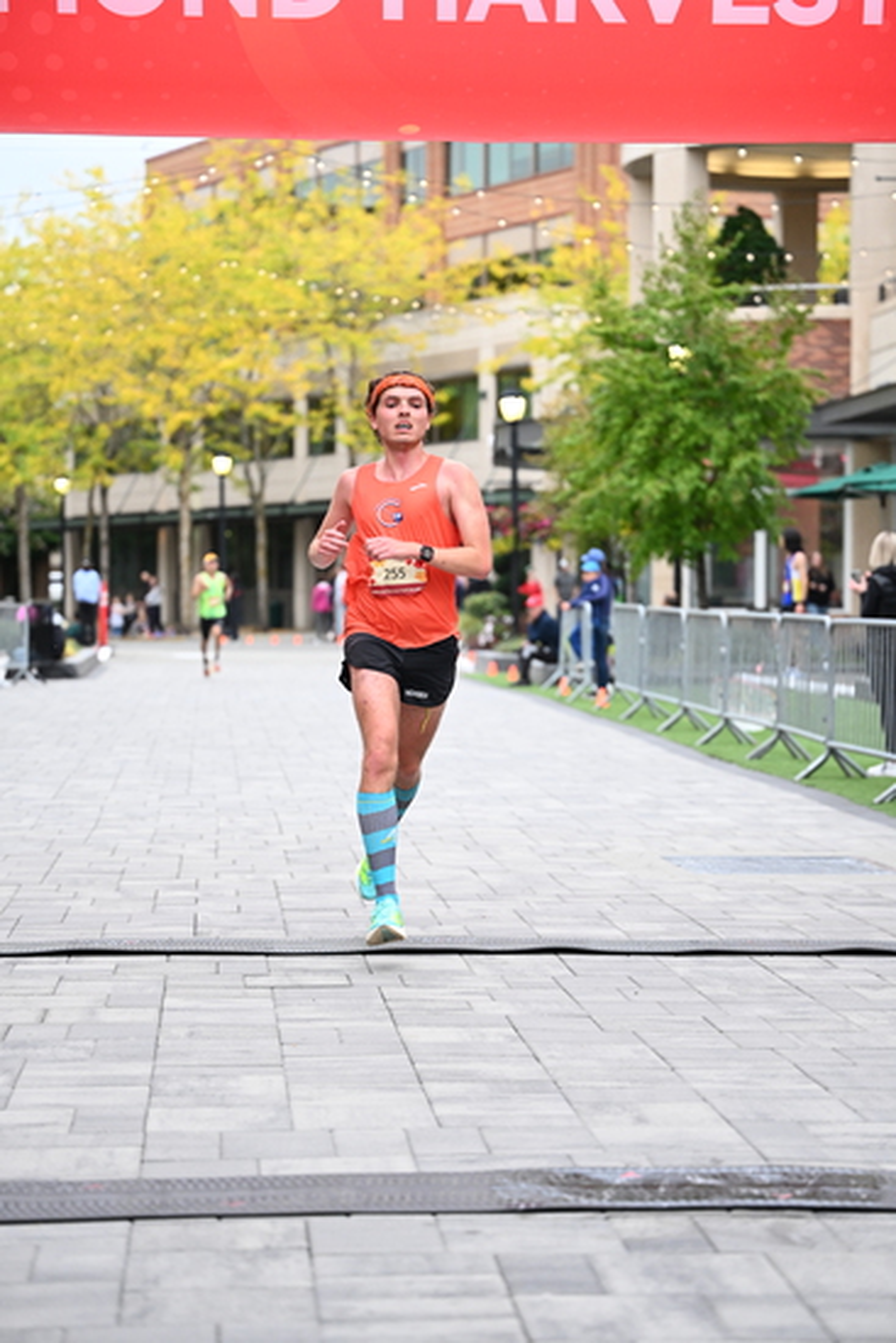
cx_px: 448
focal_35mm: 82
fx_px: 3059
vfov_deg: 24.8
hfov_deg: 16.7
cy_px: 672
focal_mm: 82
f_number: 2.8
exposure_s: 1/1250
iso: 1600
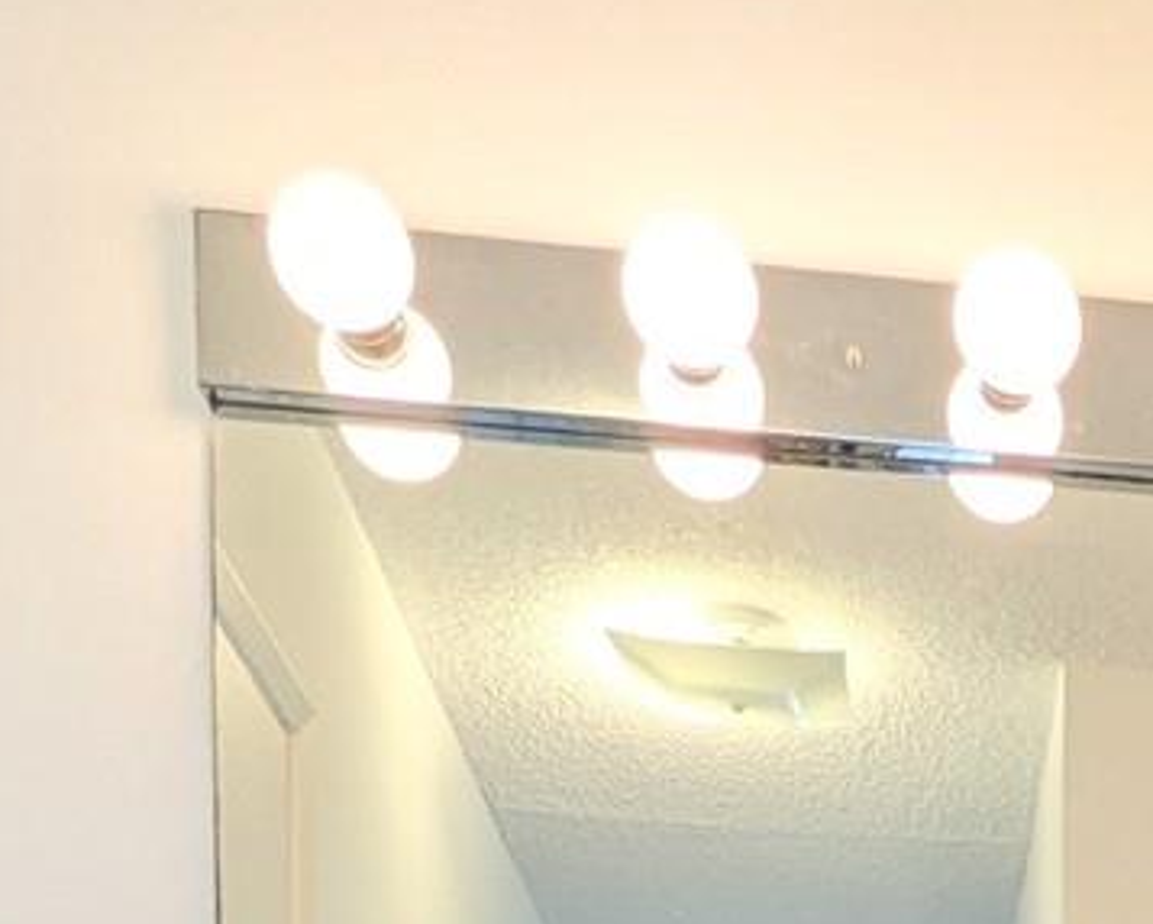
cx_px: 1311
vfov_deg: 17.7
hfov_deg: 25.0
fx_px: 2390
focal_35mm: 70
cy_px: 1661
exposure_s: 1/60
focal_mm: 2.35
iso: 115
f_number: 2.2
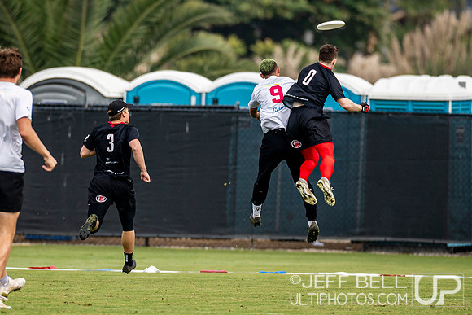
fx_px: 8576
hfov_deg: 3.2
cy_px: 168
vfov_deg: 2.1
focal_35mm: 654
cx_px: 191
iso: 140
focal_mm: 270
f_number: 2.8
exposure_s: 1/1250
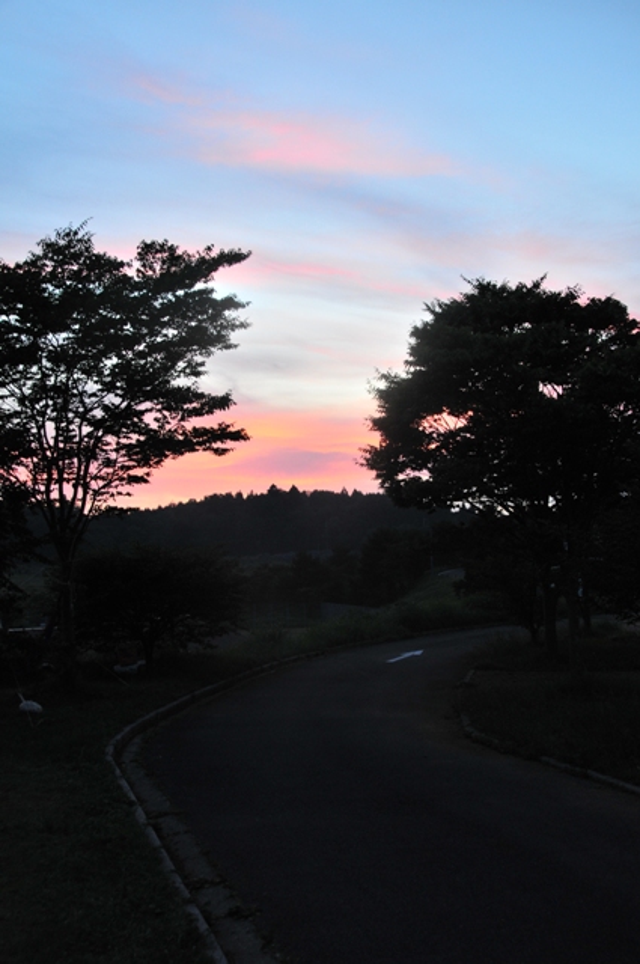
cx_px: 320
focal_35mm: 42
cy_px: 482
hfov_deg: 31.8
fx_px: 1123
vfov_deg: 46.5
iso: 500
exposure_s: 1/20
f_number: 6.3
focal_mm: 28
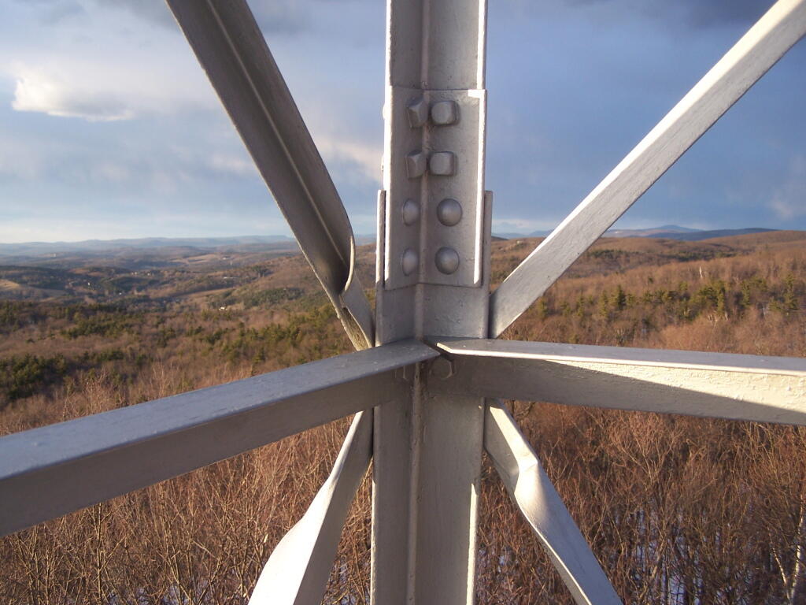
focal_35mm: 38
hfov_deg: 49.0
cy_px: 302
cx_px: 403
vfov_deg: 37.7
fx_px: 885
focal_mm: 6.3
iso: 80
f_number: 2.8
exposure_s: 1/200
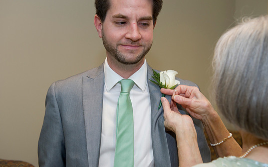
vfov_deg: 24.4
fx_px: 387
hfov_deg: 38.2
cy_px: 78
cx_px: 137
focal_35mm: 53
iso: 800
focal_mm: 48
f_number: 5
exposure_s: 1/160
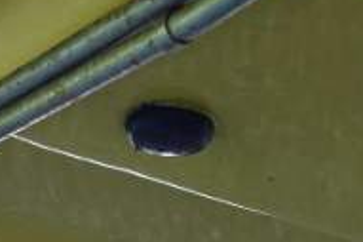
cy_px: 217
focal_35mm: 169
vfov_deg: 8.1
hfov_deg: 12.1
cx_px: 108
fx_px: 1703
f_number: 2.8
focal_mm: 10.33
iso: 125
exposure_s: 1/60
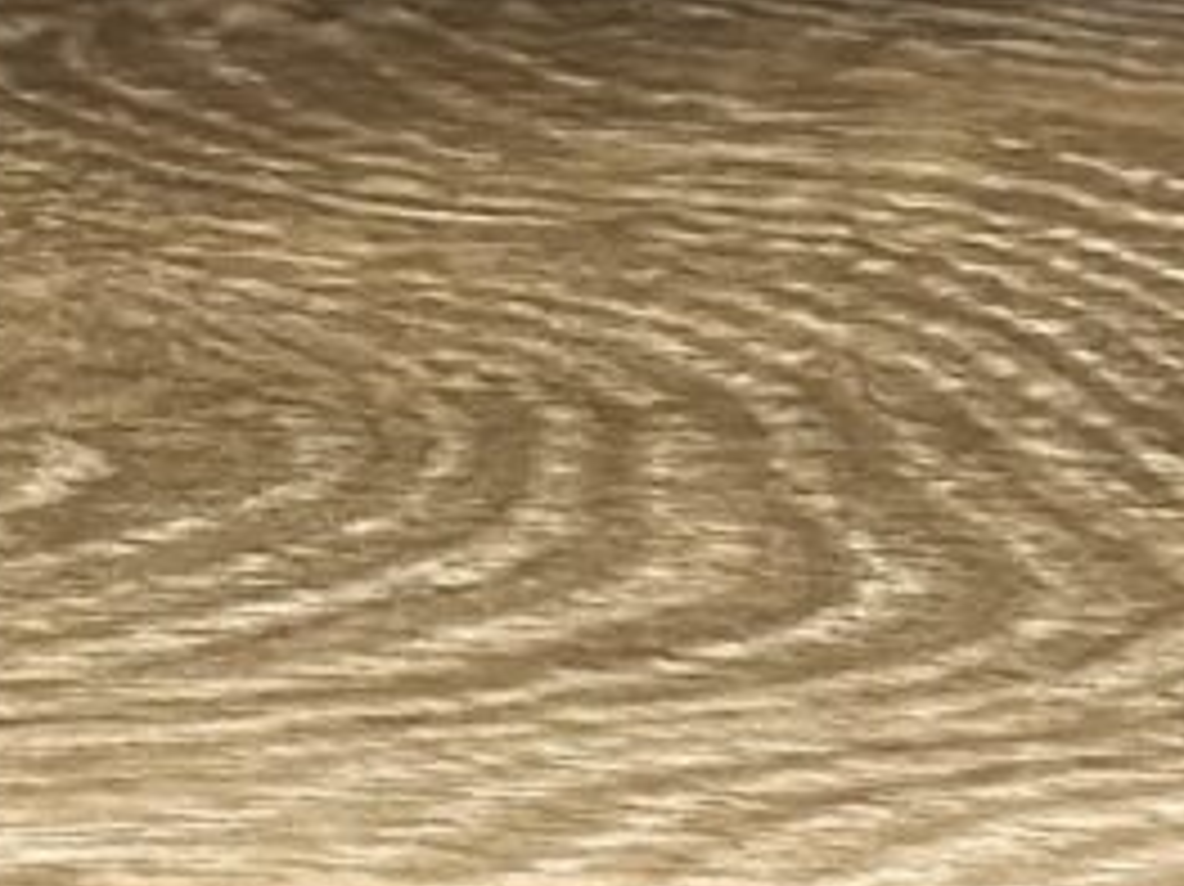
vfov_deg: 2.9
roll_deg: +1.3
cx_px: -1364
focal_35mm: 467
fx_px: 15966
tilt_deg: -16.4
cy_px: -4300
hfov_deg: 4.2
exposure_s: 1/231
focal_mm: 6.86
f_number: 1.78
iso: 80
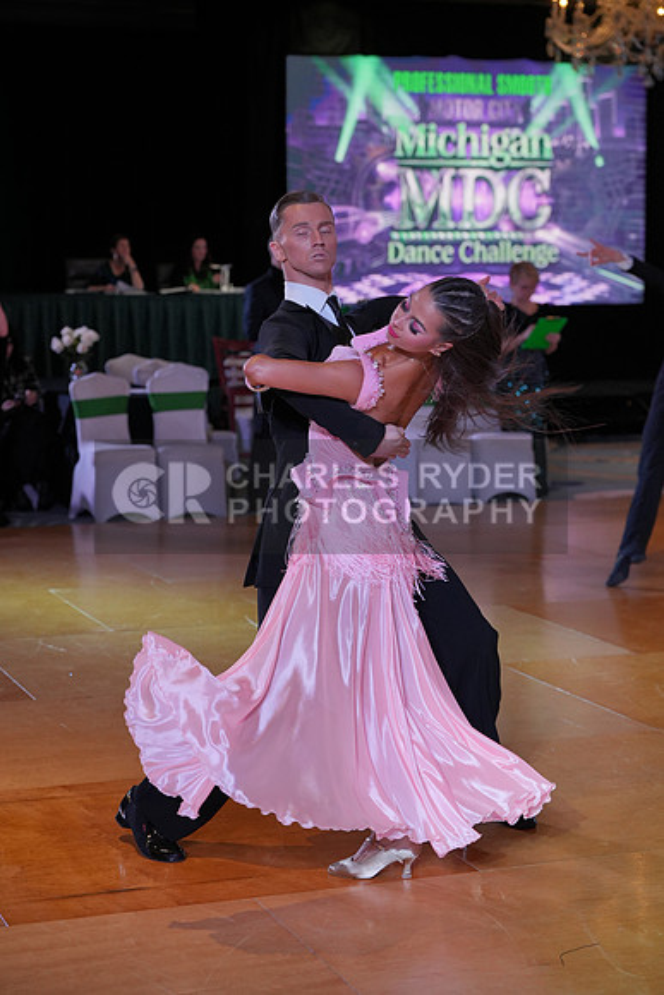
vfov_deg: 28.8
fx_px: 1935
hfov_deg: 19.5
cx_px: 332
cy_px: 498
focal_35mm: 70
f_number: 4
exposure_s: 1/400
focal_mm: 70
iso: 1600
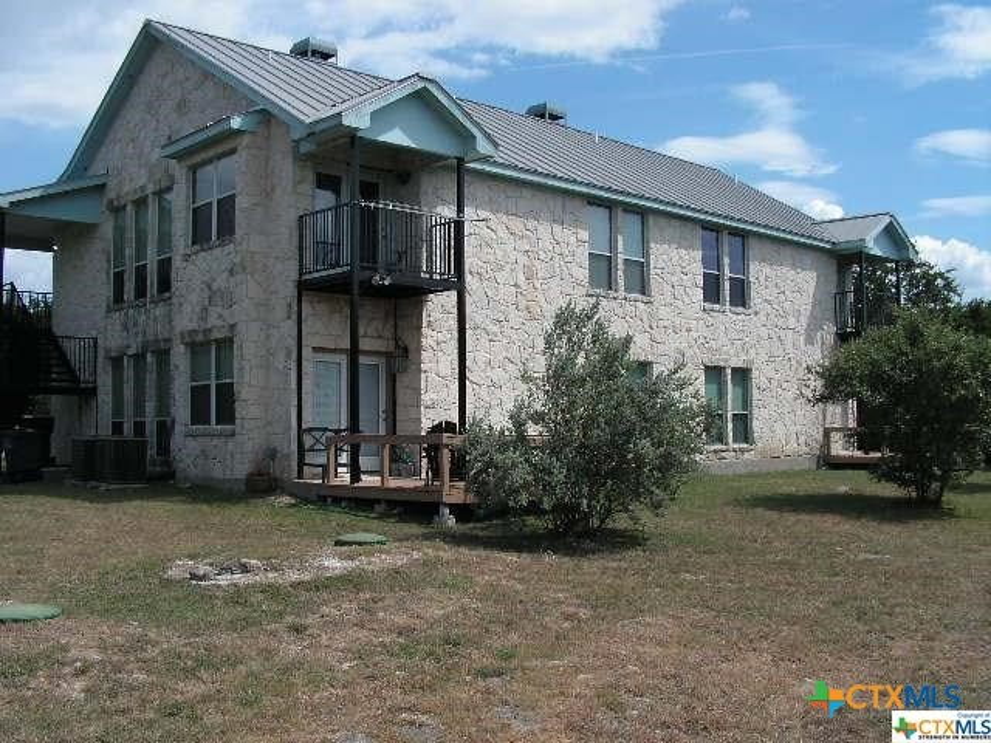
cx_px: 496
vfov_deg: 39.7
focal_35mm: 36
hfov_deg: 51.4
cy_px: 372
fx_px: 1031
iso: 50
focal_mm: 6
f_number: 4.8
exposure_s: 1/500
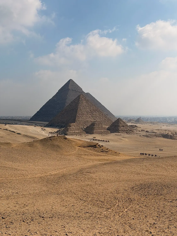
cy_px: 118
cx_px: 88
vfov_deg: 39.7
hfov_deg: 30.3
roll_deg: -0.4
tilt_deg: -0.6
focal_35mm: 48
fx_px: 327
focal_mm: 6.76
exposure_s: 1/13333
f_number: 1.78
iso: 80
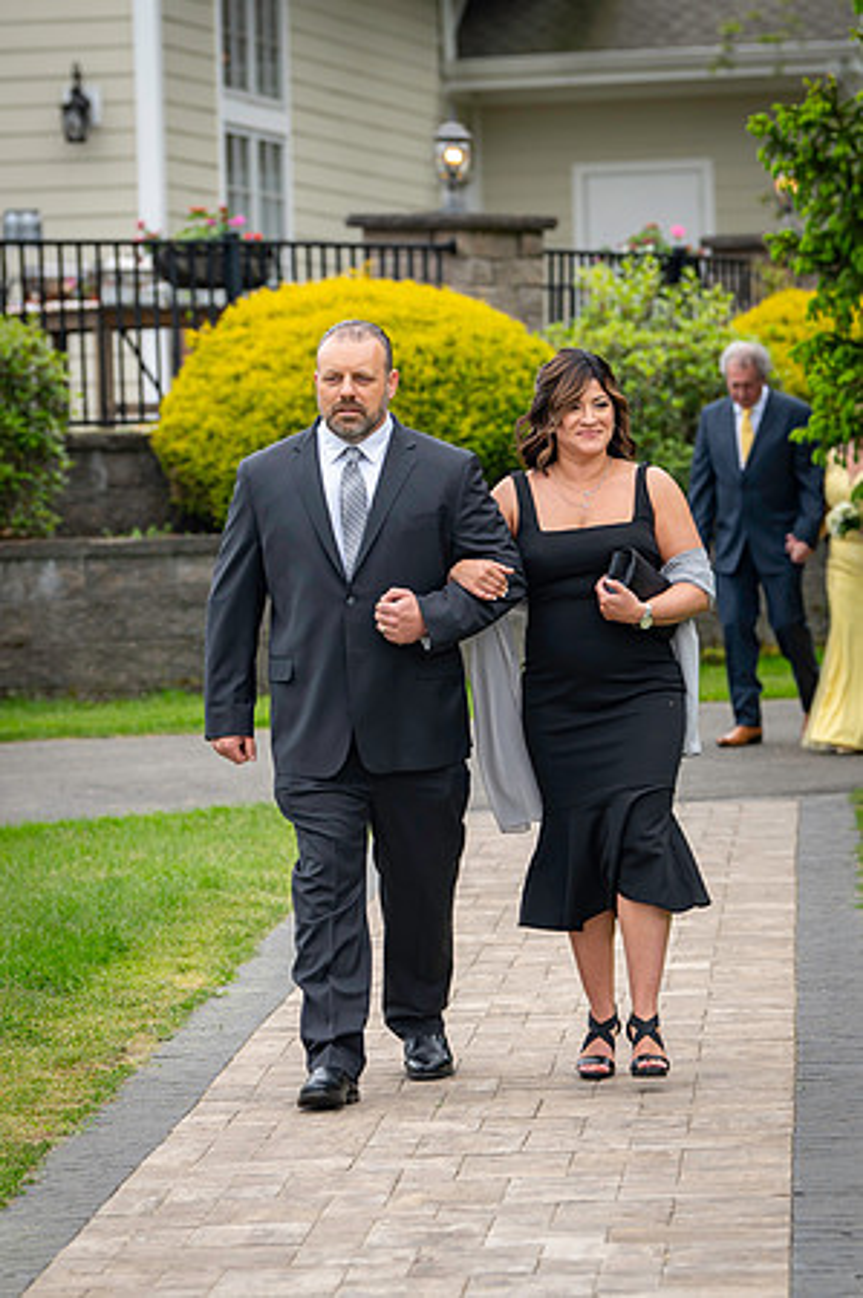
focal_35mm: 179
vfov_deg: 11.5
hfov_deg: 7.7
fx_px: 6444
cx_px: 580
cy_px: 667
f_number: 4
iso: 400
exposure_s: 1/800
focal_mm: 112
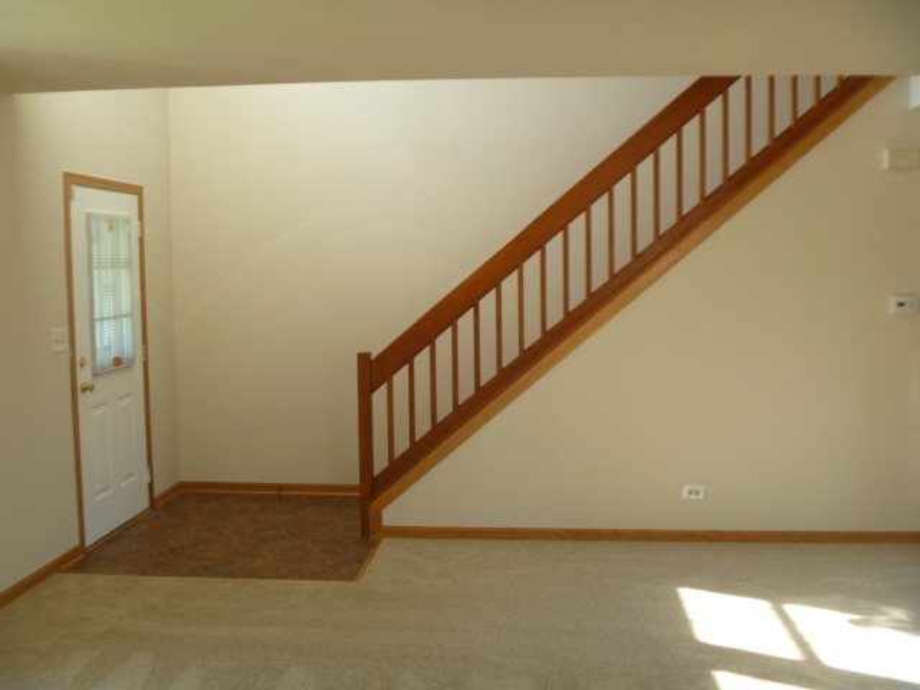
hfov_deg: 52.6
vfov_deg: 40.7
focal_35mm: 35
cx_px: 460
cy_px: 345
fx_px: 930
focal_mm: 6.3
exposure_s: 1/30
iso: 80
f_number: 3.5
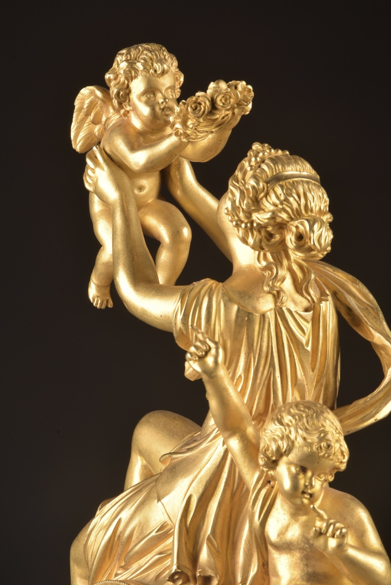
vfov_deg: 6.9
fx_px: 4883
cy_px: 292
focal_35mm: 300
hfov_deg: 4.6
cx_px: 196
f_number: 25
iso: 400
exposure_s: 1/125
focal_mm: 300
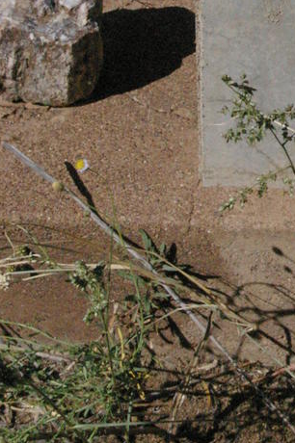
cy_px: 6
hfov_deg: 11.0
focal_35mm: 121
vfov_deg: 16.6
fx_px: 1493
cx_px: 375
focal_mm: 31
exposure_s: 1/1500
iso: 3200
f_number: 22
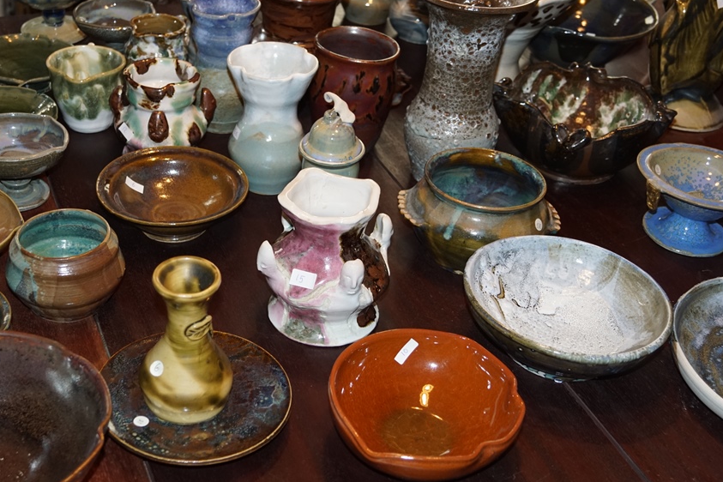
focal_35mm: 51
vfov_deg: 26.4
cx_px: 302
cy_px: 200
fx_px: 1024
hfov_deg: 38.8
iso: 800
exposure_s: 1/100
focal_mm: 28
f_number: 4.5
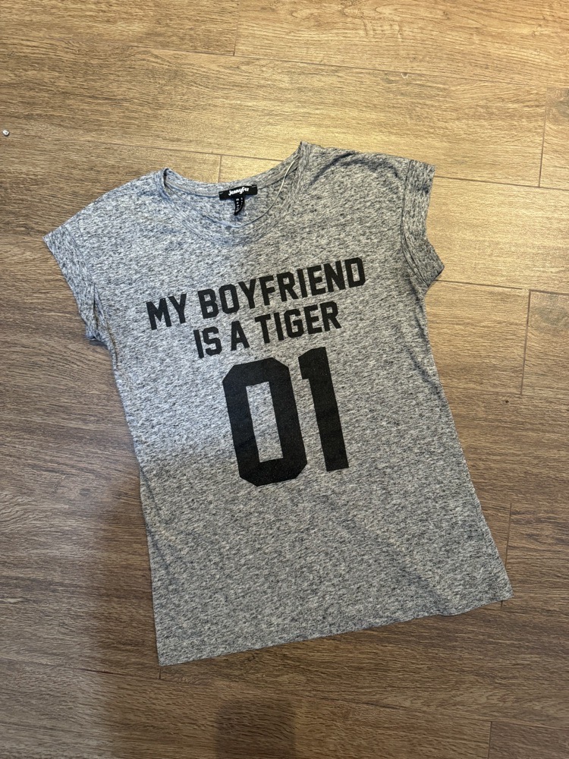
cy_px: 380
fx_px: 526
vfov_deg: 71.6
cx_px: 284
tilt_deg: -86.2
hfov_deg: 56.8
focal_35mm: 24
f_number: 1.78
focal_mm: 6.76
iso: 400
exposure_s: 1/50
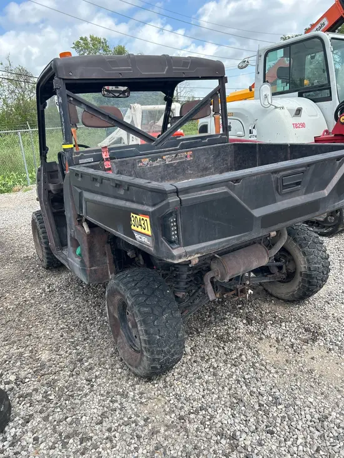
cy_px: 229
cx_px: 172
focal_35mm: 26
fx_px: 344
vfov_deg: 67.3
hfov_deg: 53.1
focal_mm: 5.7
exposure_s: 1/1326
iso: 50
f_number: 1.5
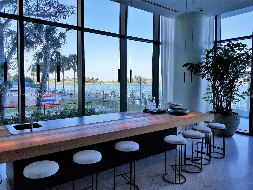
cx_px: 126
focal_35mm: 26
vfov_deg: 53.1
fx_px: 190
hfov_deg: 67.3
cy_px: 95
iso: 50
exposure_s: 1/1325
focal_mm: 4.25
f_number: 1.7
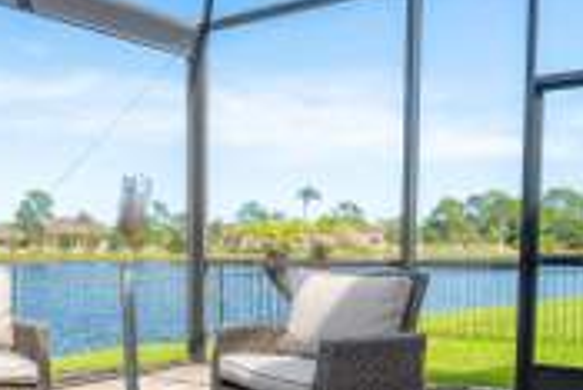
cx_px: 117
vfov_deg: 27.6
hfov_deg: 39.5
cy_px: 305
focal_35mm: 48
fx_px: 778
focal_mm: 17.5
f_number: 6.3
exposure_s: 1/250
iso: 200
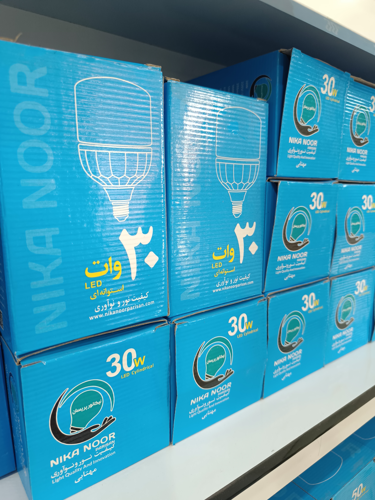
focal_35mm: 24
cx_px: 188
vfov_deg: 71.6
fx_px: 347
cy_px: 250
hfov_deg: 56.8
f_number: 1.65
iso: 1212
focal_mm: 6.14
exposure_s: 1/120
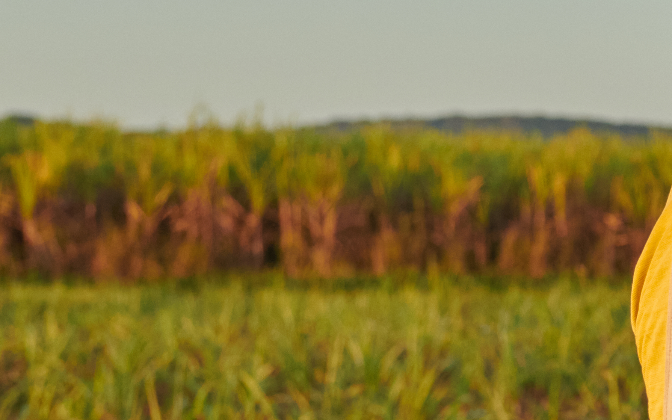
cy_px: 260
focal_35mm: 255
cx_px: 996
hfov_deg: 8.1
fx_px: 4670
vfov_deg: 5.1
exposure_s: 1/640
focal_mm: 70
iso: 800
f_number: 7.1
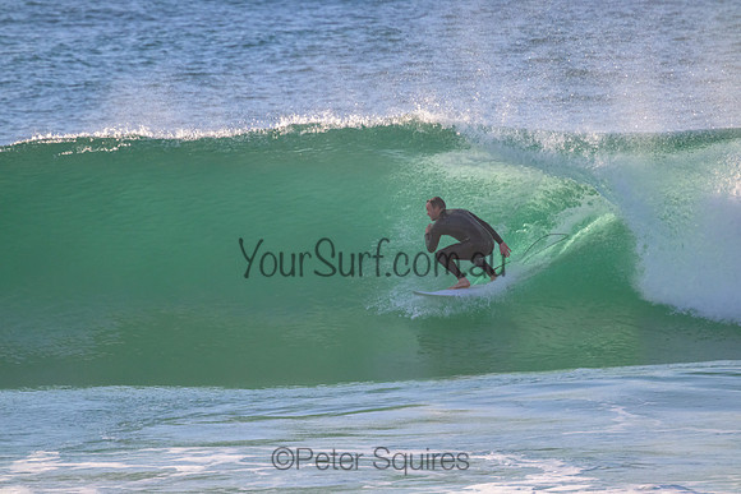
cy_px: 247
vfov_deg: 1.7
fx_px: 16470
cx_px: 370
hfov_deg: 2.6
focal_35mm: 800
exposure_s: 1/1600
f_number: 11
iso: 1800
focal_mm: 800
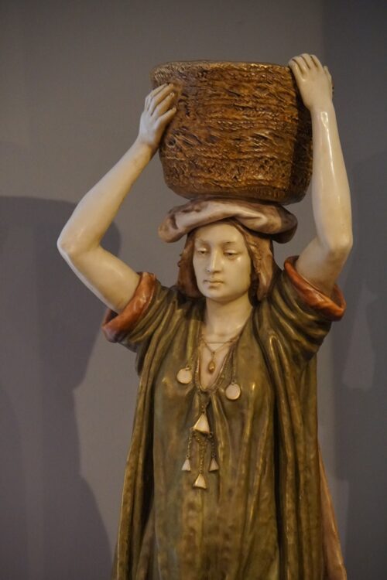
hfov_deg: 6.0
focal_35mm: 228
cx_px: 194
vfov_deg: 9.0
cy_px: 290
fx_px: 3676
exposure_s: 1/60
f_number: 6.3
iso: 6400
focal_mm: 152
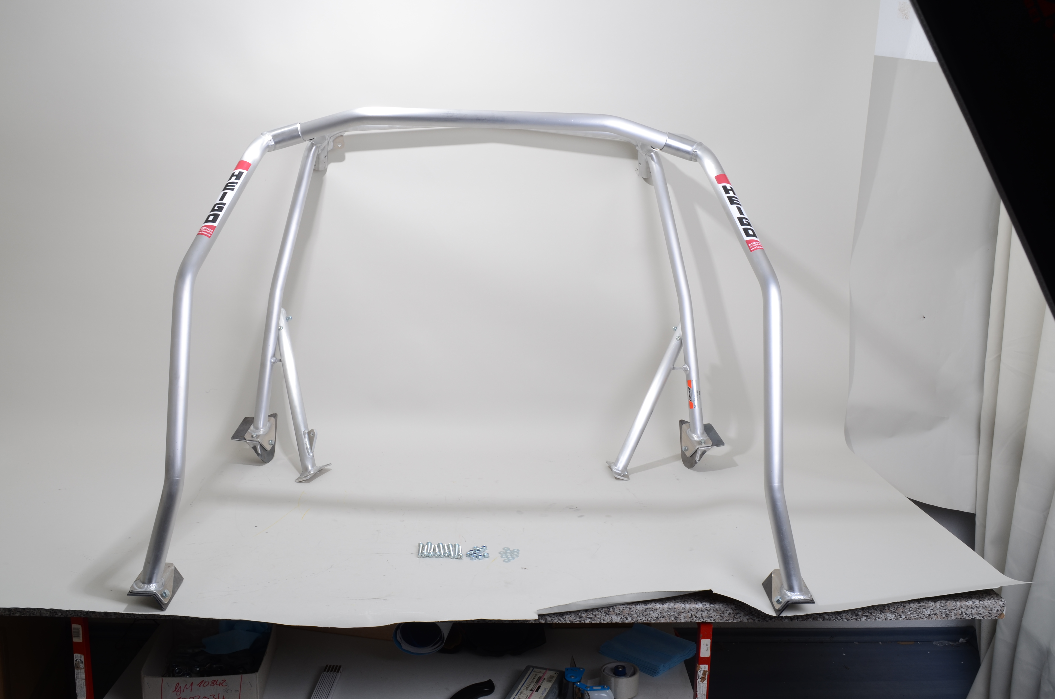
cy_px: 350
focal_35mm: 34
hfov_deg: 55.2
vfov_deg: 38.2
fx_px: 1009
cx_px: 528
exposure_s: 1/160
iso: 100
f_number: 10
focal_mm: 23
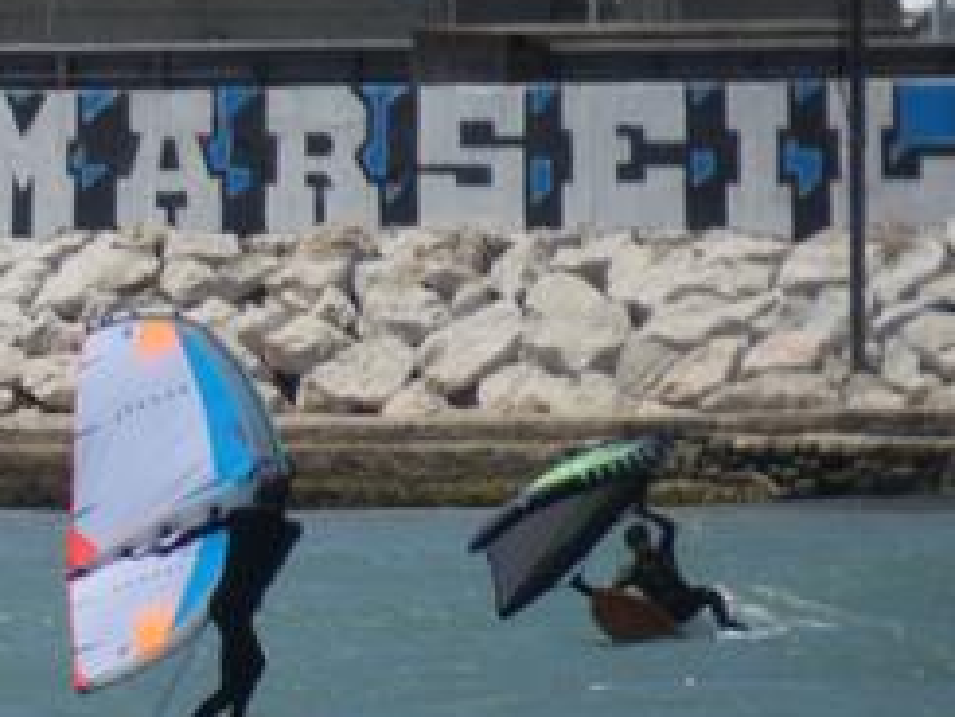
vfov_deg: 0.9
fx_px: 46537
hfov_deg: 1.2
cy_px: 423
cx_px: 214
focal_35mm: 1686
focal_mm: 148.1
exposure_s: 1/1000
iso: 125
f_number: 5.6
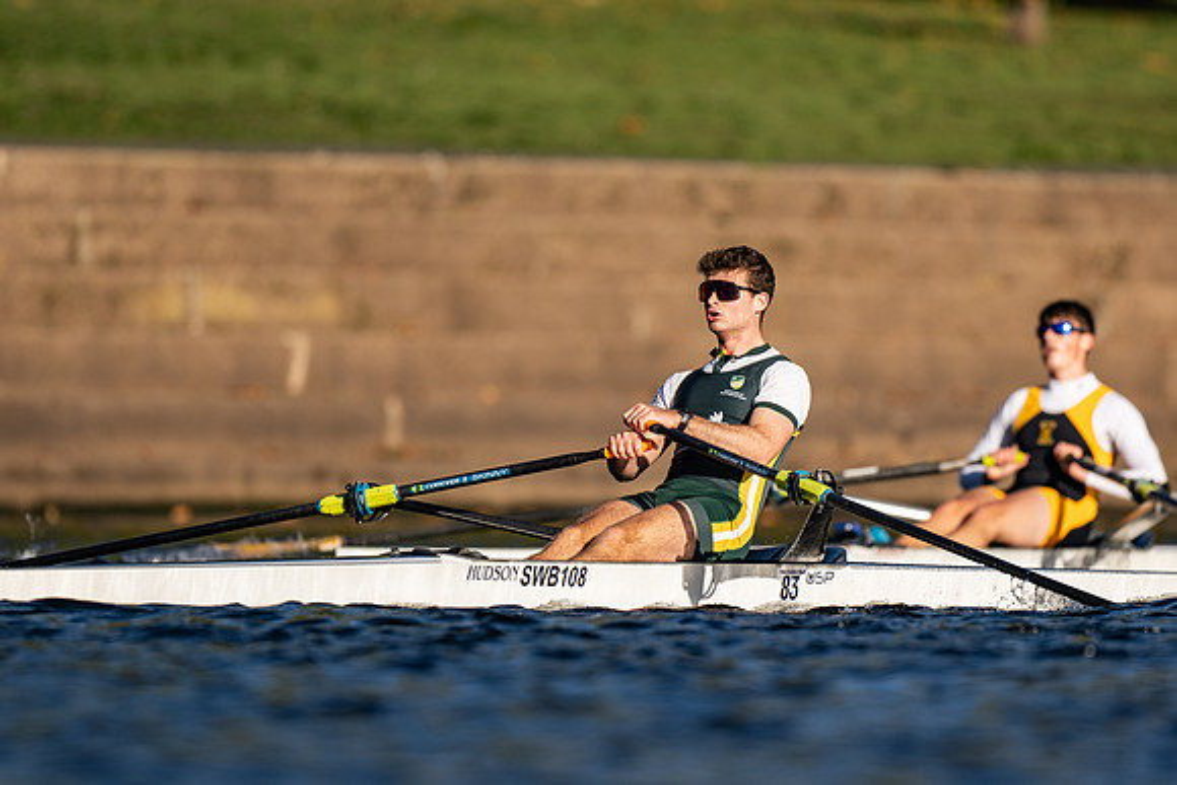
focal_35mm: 900
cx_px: 588
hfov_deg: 2.3
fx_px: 29446
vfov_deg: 1.5
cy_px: 392
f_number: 4
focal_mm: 600
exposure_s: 1/2500
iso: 100
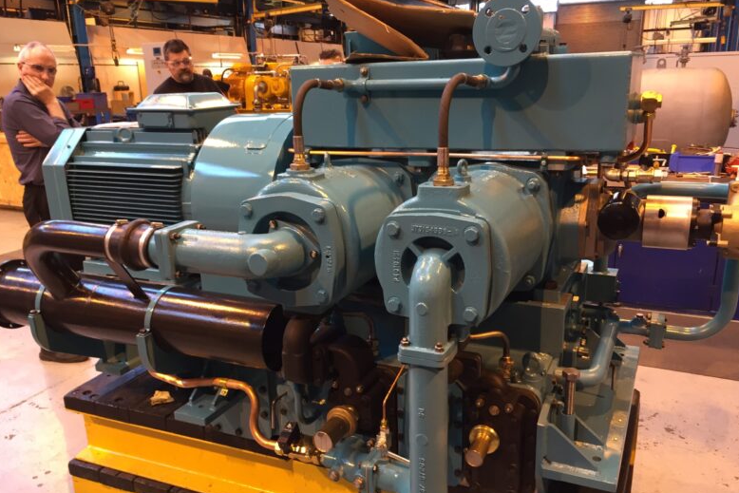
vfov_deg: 42.3
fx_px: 636
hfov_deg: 60.3
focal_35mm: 31
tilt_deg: -15.6
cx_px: 373
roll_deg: +1.5
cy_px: 274
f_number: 2.2
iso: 64
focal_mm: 4.15
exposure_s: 1/30
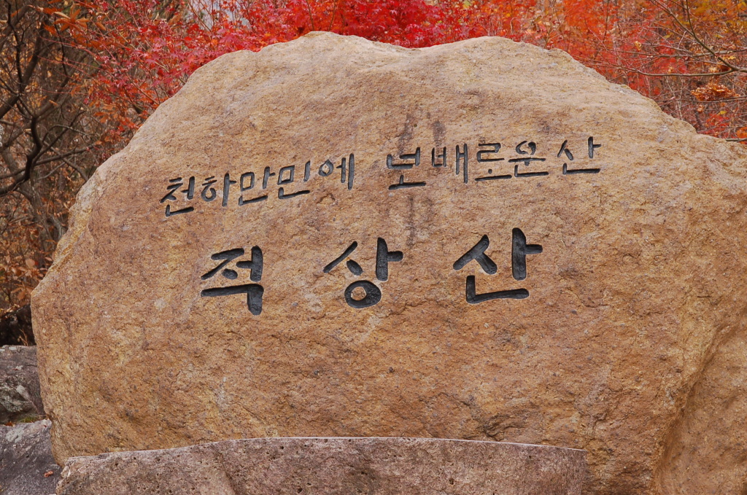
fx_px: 1864
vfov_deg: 15.1
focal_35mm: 90
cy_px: 248
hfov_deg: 22.7
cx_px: 374
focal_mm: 60
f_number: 9
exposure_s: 1/80
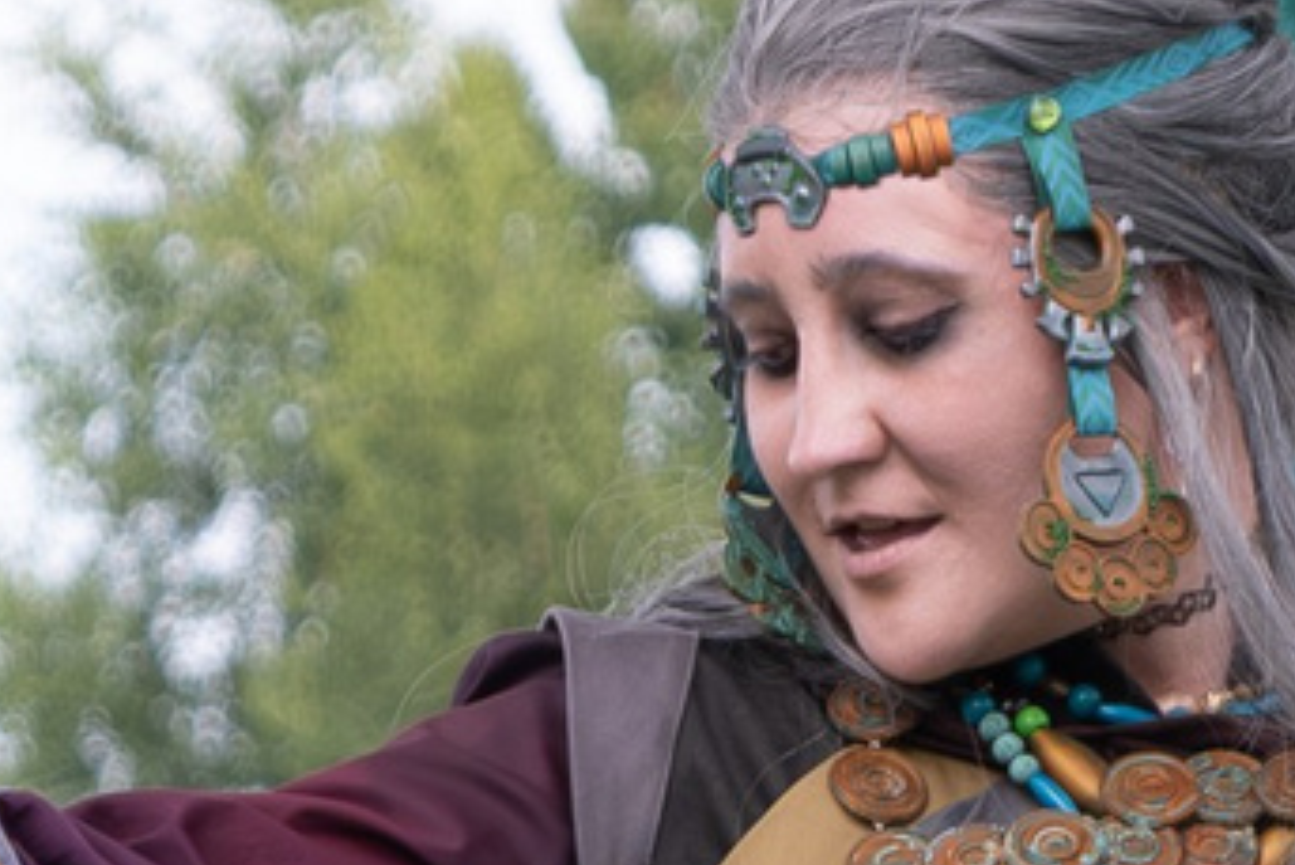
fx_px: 19612
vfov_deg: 2.5
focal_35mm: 545
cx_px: 547
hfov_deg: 3.8
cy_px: 1849
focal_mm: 48.5
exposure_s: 1/1000
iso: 320
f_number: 3.6
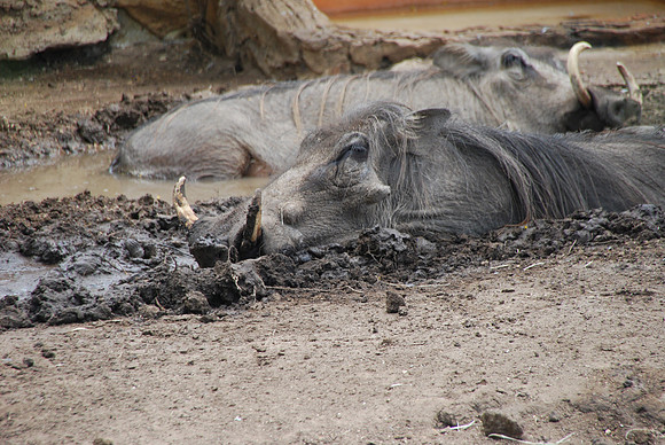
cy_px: 222
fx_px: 7489
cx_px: 332
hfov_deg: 5.1
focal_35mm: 405
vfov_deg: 3.4
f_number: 6.3
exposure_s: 1/160
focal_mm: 270
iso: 400
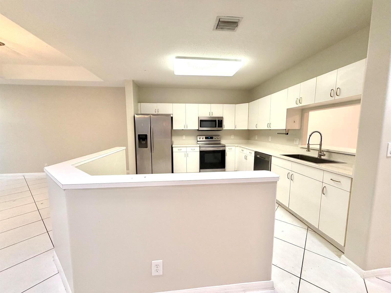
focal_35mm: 14
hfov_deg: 102.1
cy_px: 146
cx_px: 196
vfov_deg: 85.7
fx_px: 158
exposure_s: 1/60
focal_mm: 2.22
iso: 160
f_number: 2.2
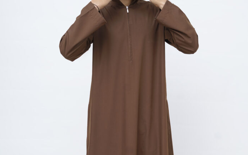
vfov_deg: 16.8
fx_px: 521
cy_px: 122
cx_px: 124
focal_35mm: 77
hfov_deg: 26.8
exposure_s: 1/125
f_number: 4
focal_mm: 50
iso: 100
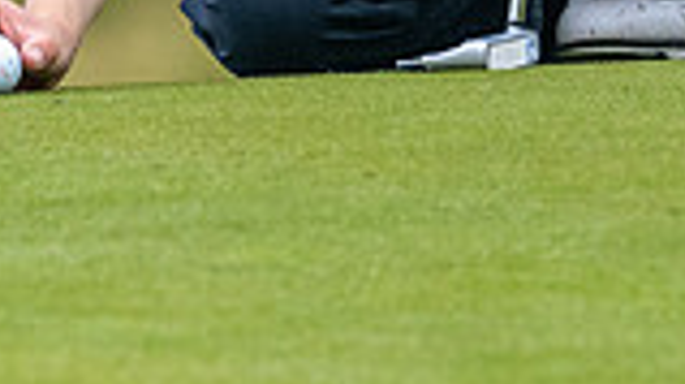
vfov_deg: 0.5
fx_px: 40530
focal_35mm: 2234
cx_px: 128
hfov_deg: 1.0
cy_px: -147
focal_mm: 300
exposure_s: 1/2000
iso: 500
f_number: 5
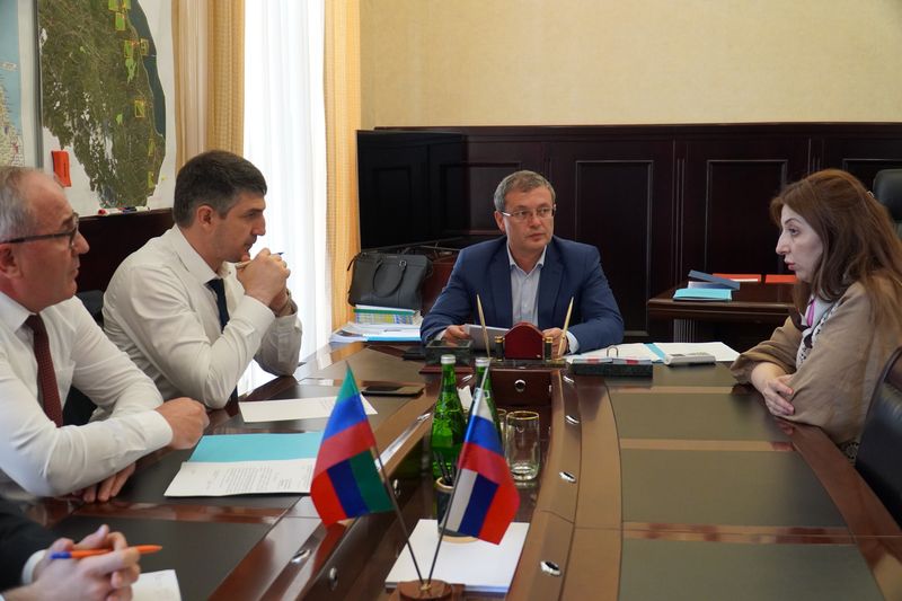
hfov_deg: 49.6
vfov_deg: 34.2
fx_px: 977
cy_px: 300
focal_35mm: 39
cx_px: 451
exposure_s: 1/160
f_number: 4
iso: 2000
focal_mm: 26
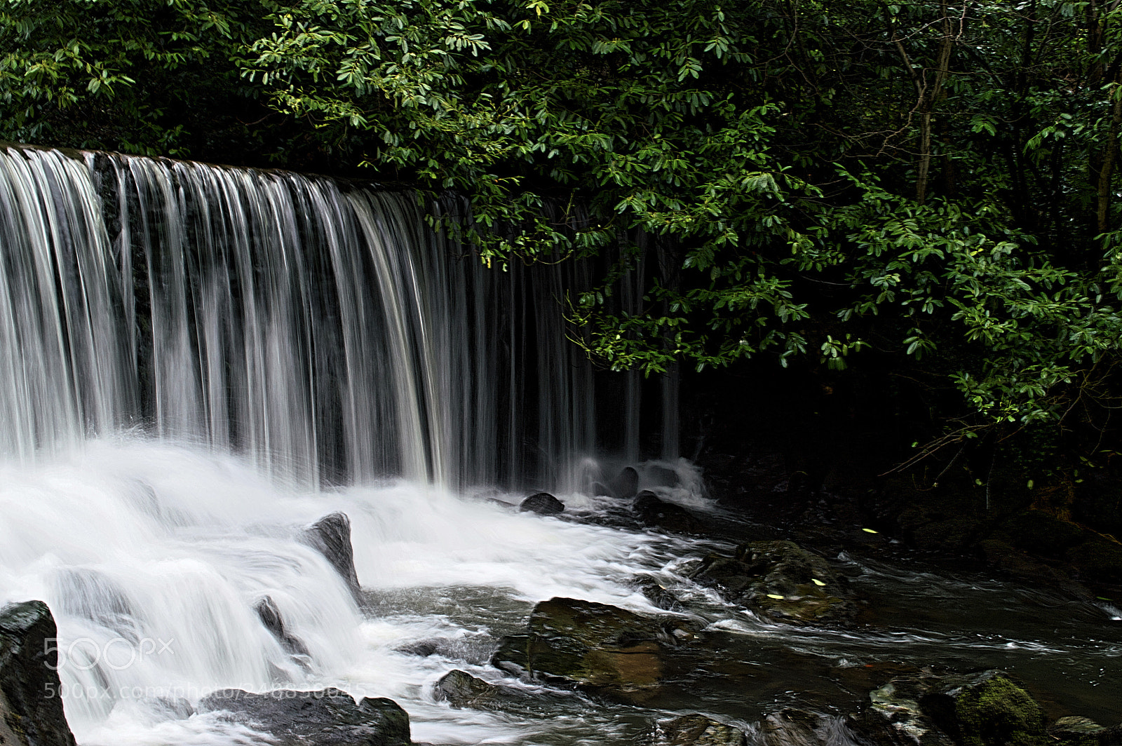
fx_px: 1495
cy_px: 373
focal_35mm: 48
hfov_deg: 41.1
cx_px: 561
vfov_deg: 28.0
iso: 100
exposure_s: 1/5
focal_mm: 32
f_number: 16
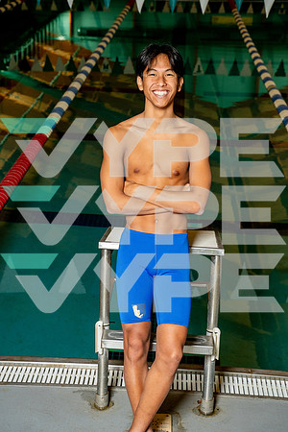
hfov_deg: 19.5
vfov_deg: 28.8
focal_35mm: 70
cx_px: 144
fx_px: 840
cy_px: 216
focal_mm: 70
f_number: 6.3
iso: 1600
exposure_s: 1/250
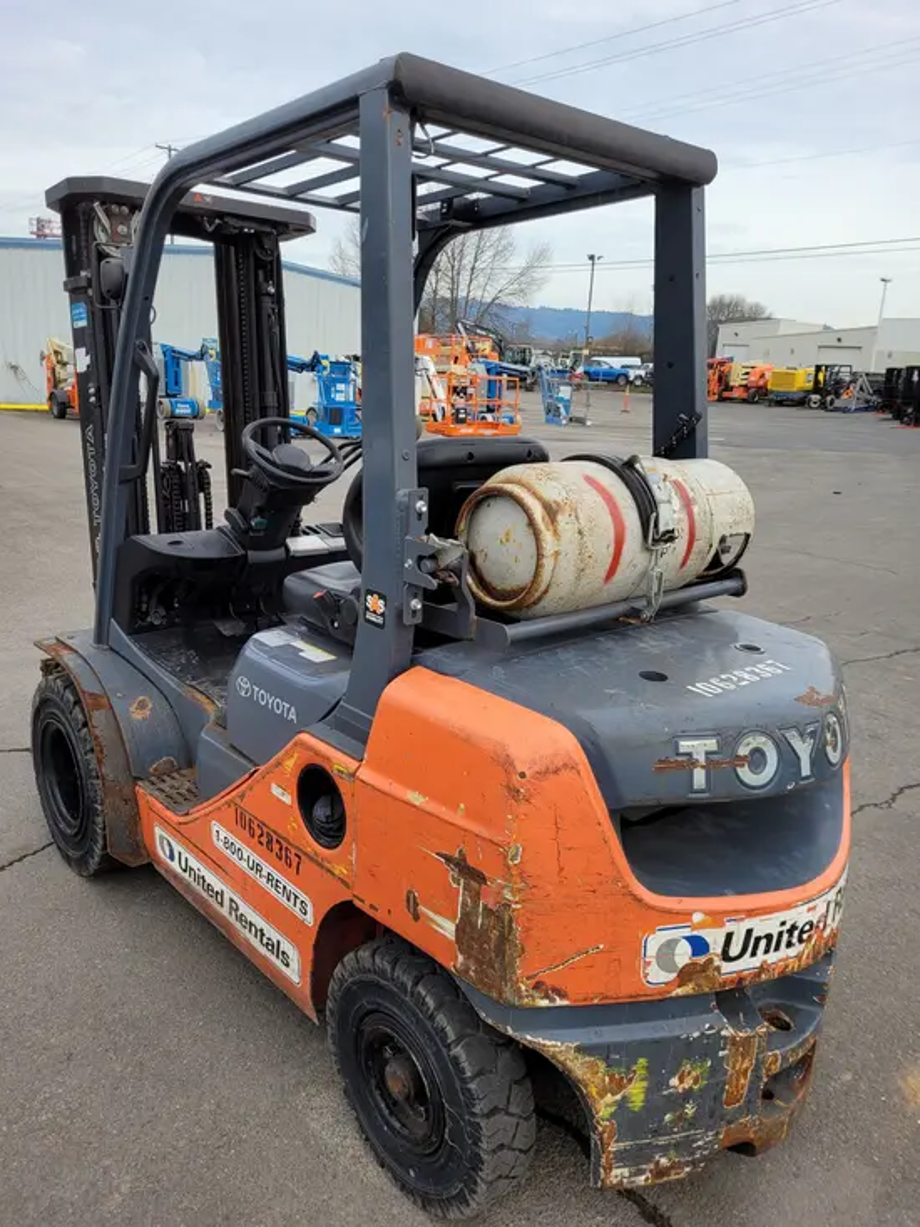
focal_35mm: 26
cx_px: 460
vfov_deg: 67.3
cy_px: 614
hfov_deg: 53.1
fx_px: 921
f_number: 1.8
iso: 40
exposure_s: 1/823
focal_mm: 5.4
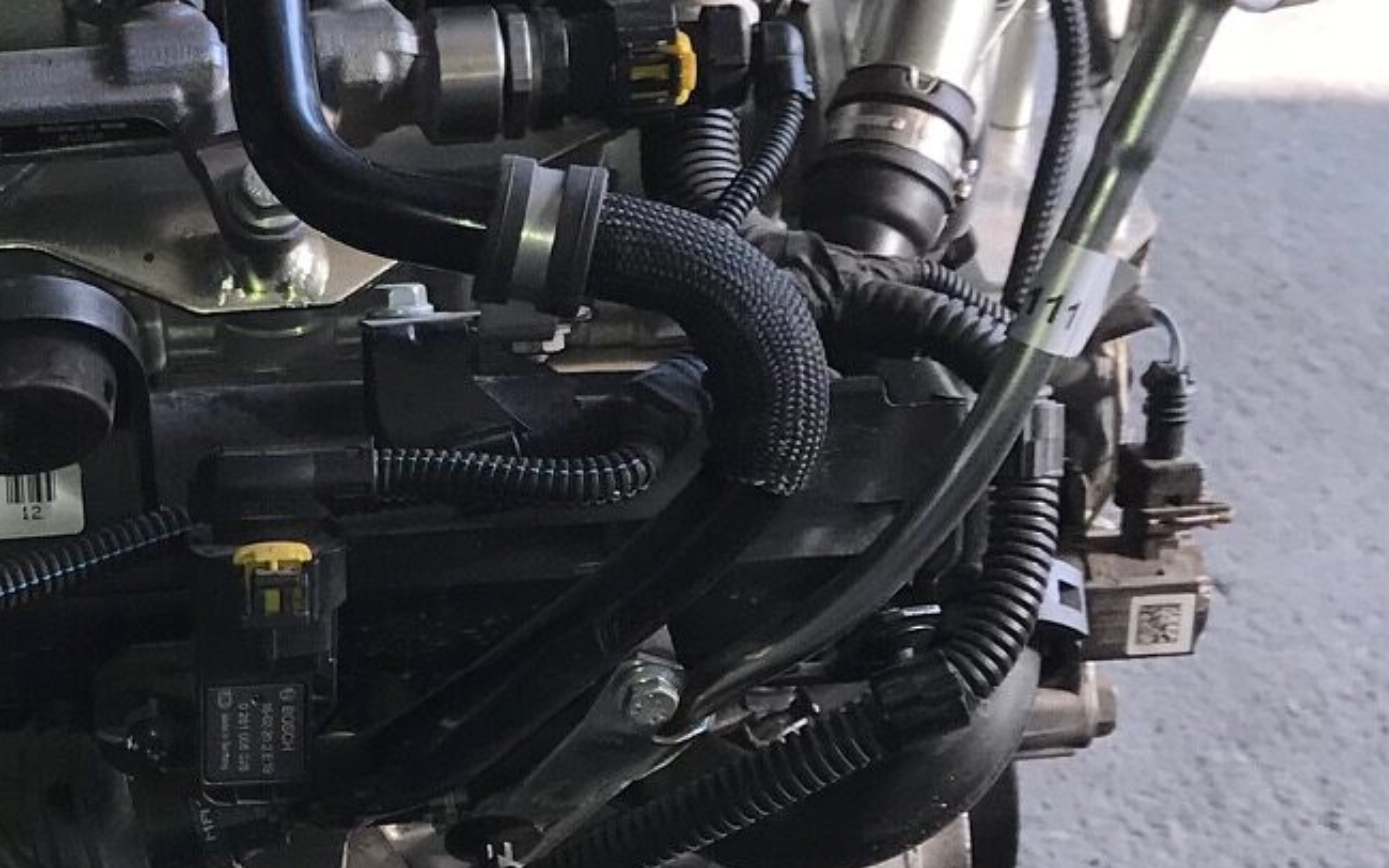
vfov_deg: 14.1
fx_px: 3482
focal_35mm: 92
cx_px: -109
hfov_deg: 21.5
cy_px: 787
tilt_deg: -52.9
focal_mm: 3.99
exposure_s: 1/251
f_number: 1.8
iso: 20
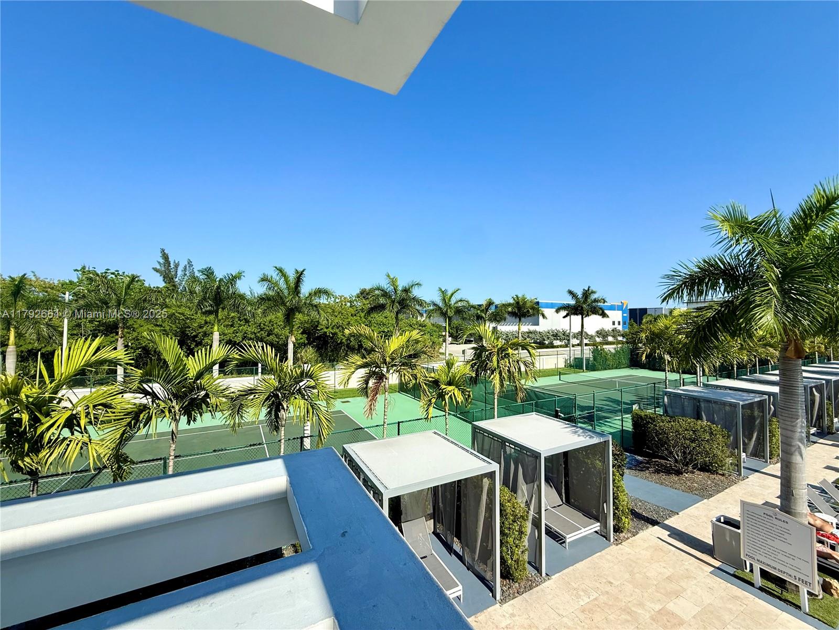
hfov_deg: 102.1
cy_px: 315
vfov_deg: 85.7
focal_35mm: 14
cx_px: 420
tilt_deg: +1.3
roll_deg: -0.2
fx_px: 339
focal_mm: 2.22
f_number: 2.2
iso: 50
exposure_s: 1/2717
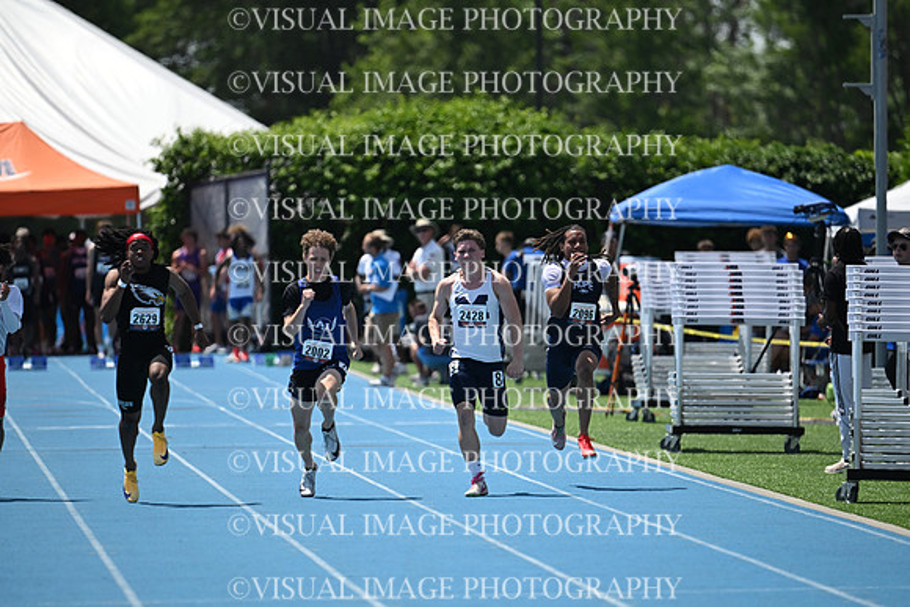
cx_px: 455
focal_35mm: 400
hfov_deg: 5.2
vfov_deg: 3.4
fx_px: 10113
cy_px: 304
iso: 640
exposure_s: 1/5000
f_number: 4.5
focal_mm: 400
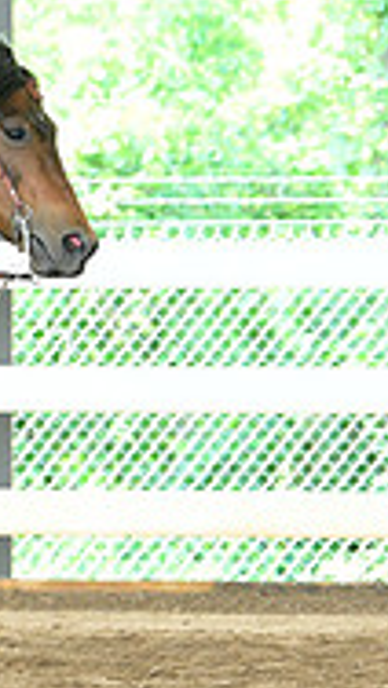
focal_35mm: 502
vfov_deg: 4.3
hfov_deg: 2.4
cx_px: -458
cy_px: 287
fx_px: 9165
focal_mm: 155
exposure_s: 1/320
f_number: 4.5
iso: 2500
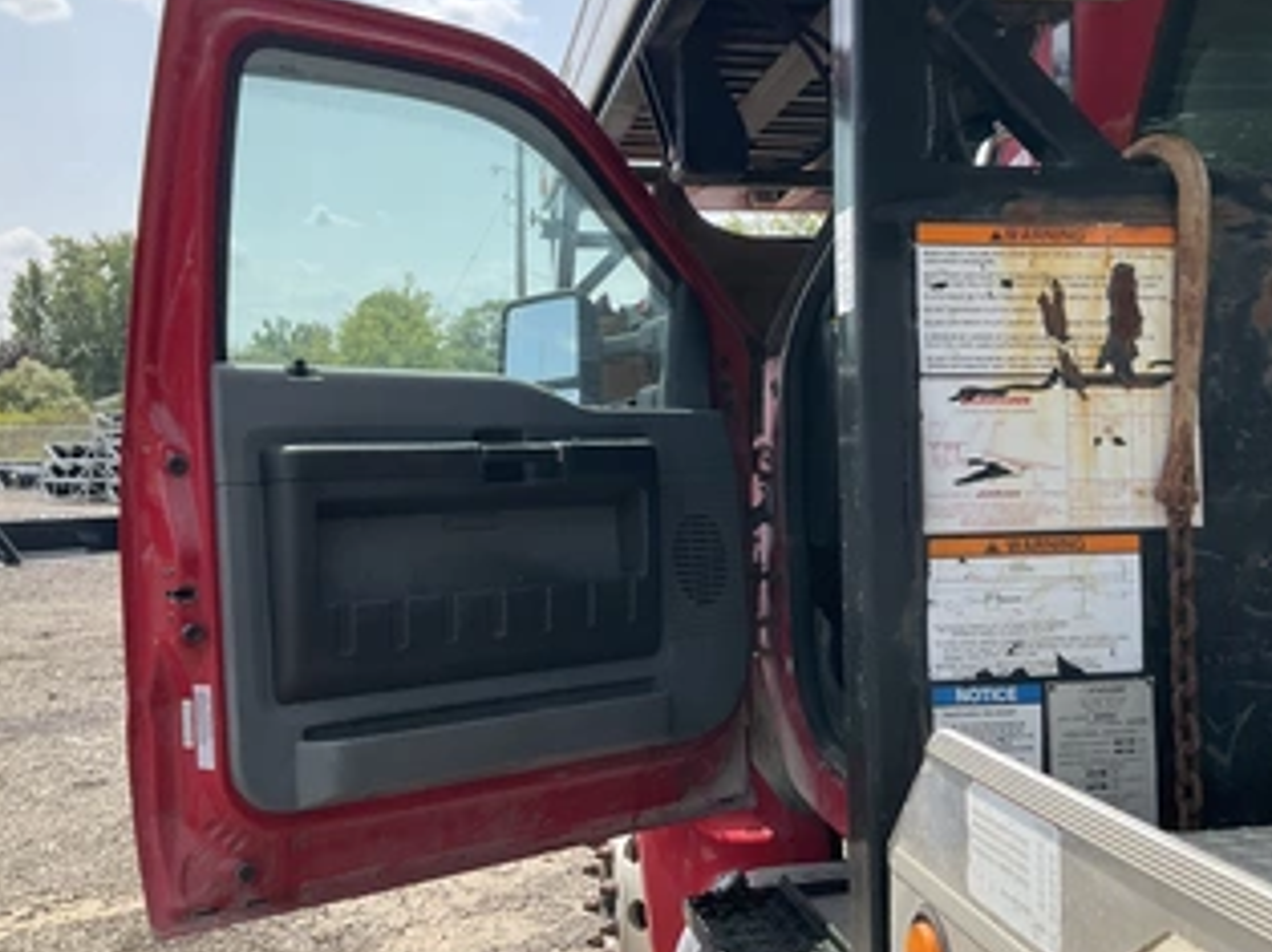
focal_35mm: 37
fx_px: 1359
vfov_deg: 38.6
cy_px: 446
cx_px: 701
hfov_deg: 50.1
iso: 25
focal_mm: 3
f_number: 1.8
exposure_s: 1/1055
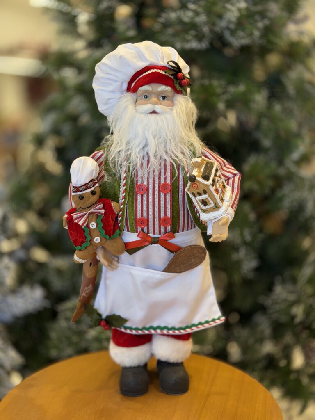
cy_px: 210
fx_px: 582
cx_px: 158
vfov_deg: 39.7
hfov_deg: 30.3
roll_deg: -2.6
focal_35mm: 48
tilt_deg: -10.8
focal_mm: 6.76
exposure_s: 1/60
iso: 64
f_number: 1.78
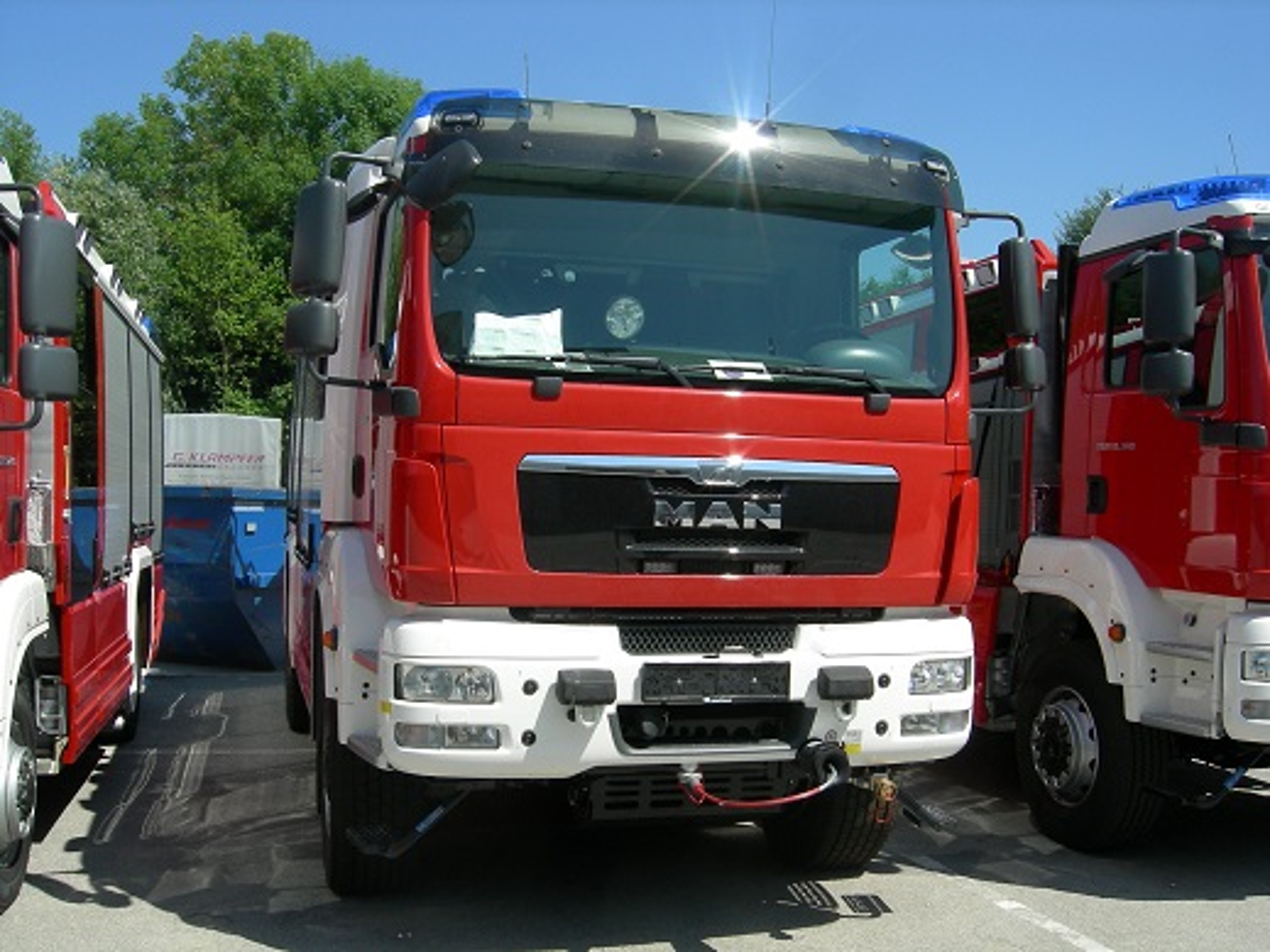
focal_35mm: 36
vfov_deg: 39.6
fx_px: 1320
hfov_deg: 51.4
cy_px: 476
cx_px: 635
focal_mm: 7.5
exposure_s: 1/269
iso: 64
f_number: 6
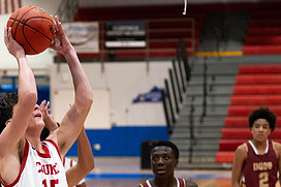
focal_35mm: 158
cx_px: 57
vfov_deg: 8.6
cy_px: 182
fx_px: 1232
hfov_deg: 12.9
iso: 5000
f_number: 2.8
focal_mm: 74
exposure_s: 1/1000
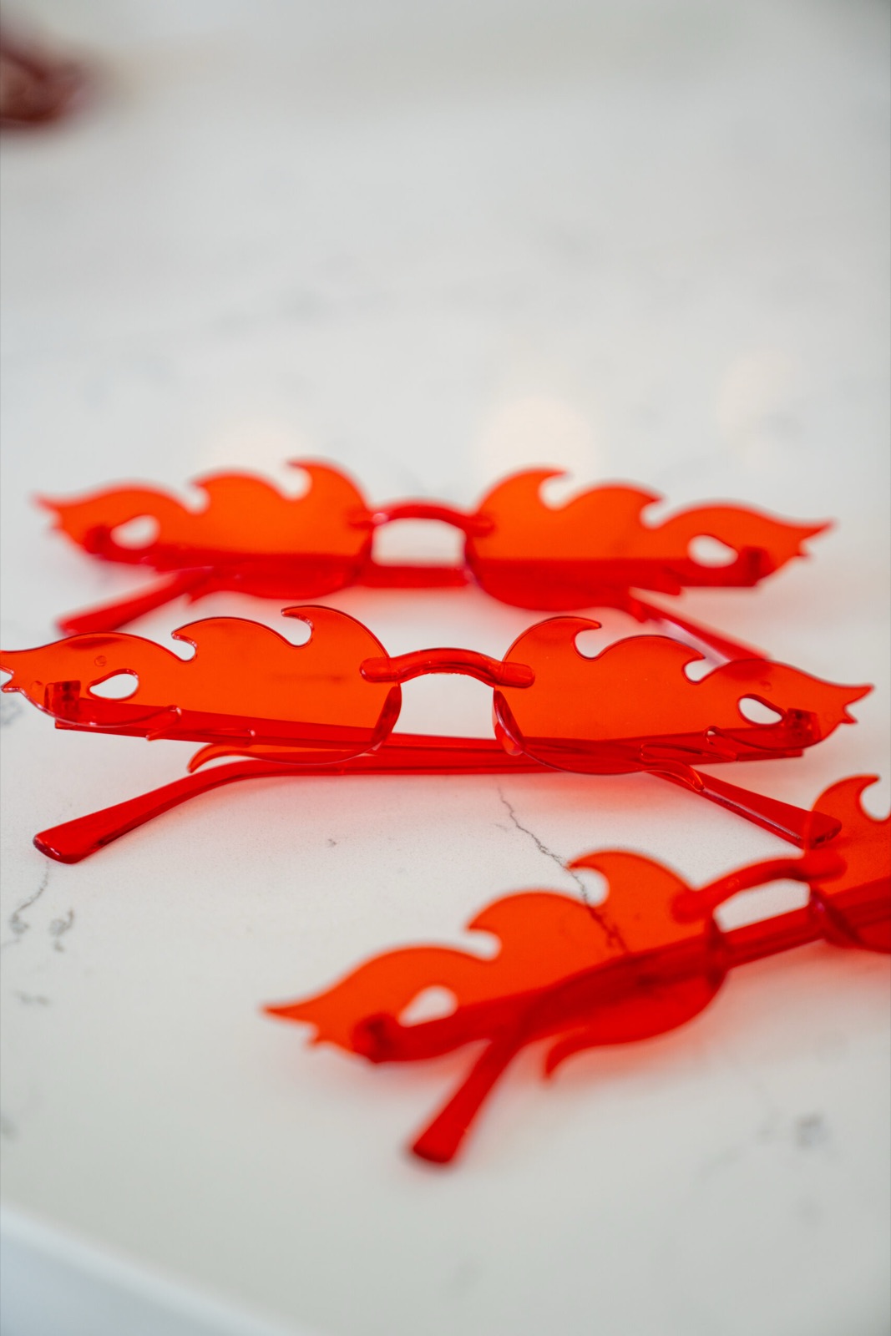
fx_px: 2598
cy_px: 668
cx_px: 446
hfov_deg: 19.5
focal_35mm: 70
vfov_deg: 28.8
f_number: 2.8
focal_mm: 70
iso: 125
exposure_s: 1/160
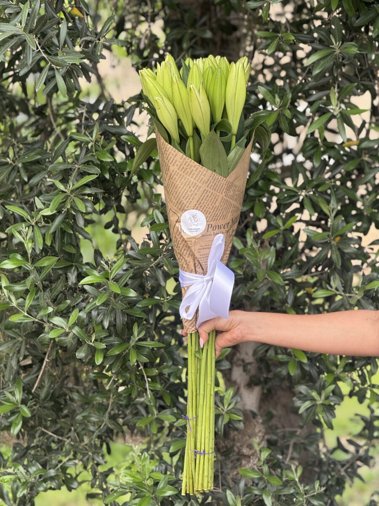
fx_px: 1752
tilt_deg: -1.1
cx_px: 190
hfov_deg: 12.3
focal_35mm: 120
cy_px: 253
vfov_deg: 16.4
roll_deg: -2.1
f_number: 2.8
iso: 50
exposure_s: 1/168
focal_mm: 15.66
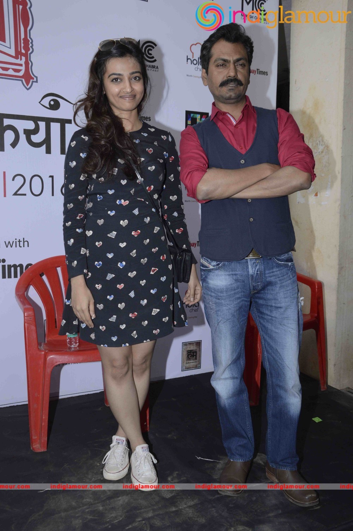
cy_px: 266
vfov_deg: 53.2
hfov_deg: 36.8
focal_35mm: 36
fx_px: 530
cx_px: 176
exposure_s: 1/200
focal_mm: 24
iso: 400
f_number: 7.1
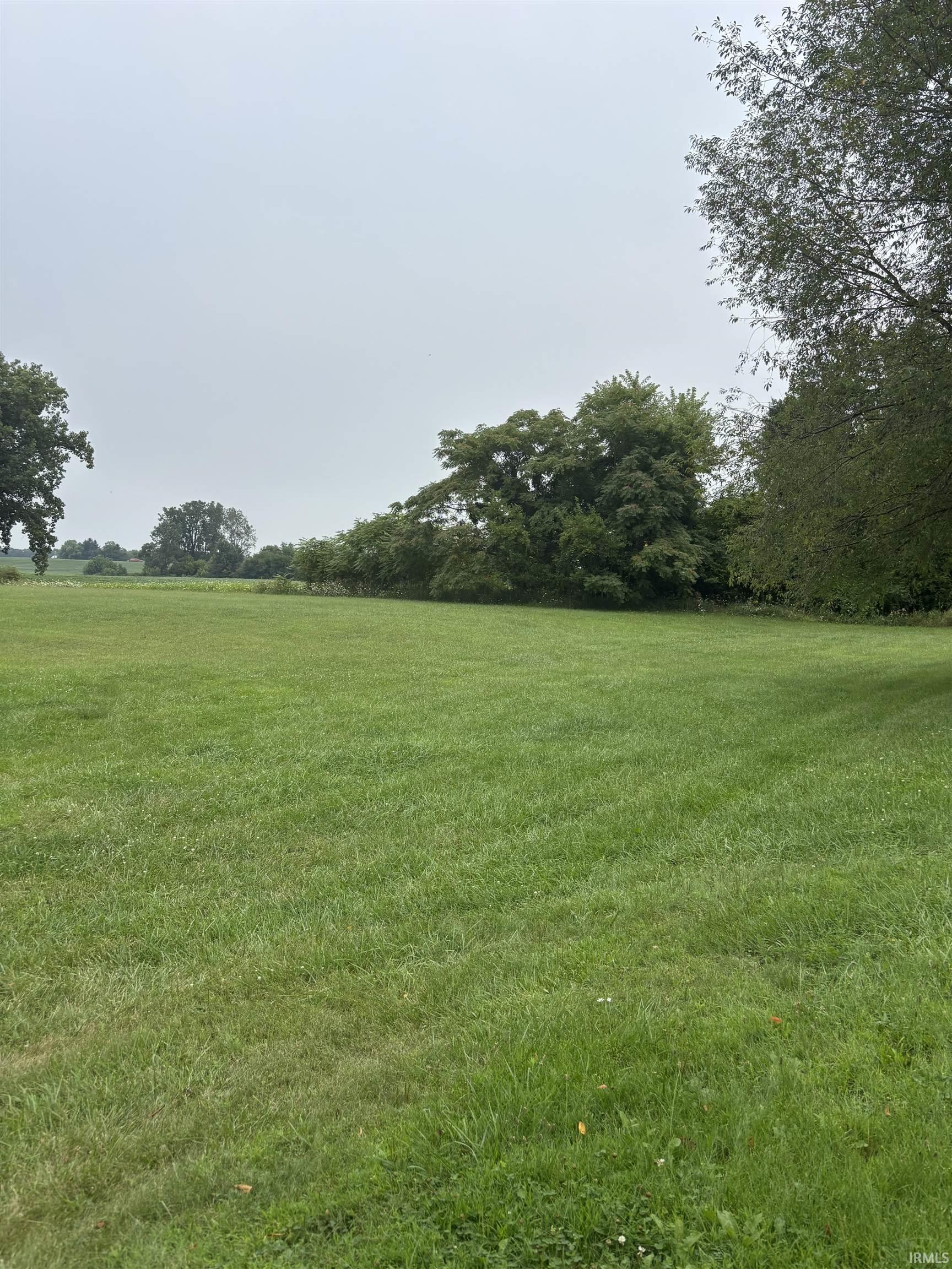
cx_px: 476
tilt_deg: -2.6
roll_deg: -0.7
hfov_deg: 53.1
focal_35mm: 26
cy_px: 634
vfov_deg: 67.3
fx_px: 953
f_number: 1.6
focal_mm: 5.96
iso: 50
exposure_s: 1/1115
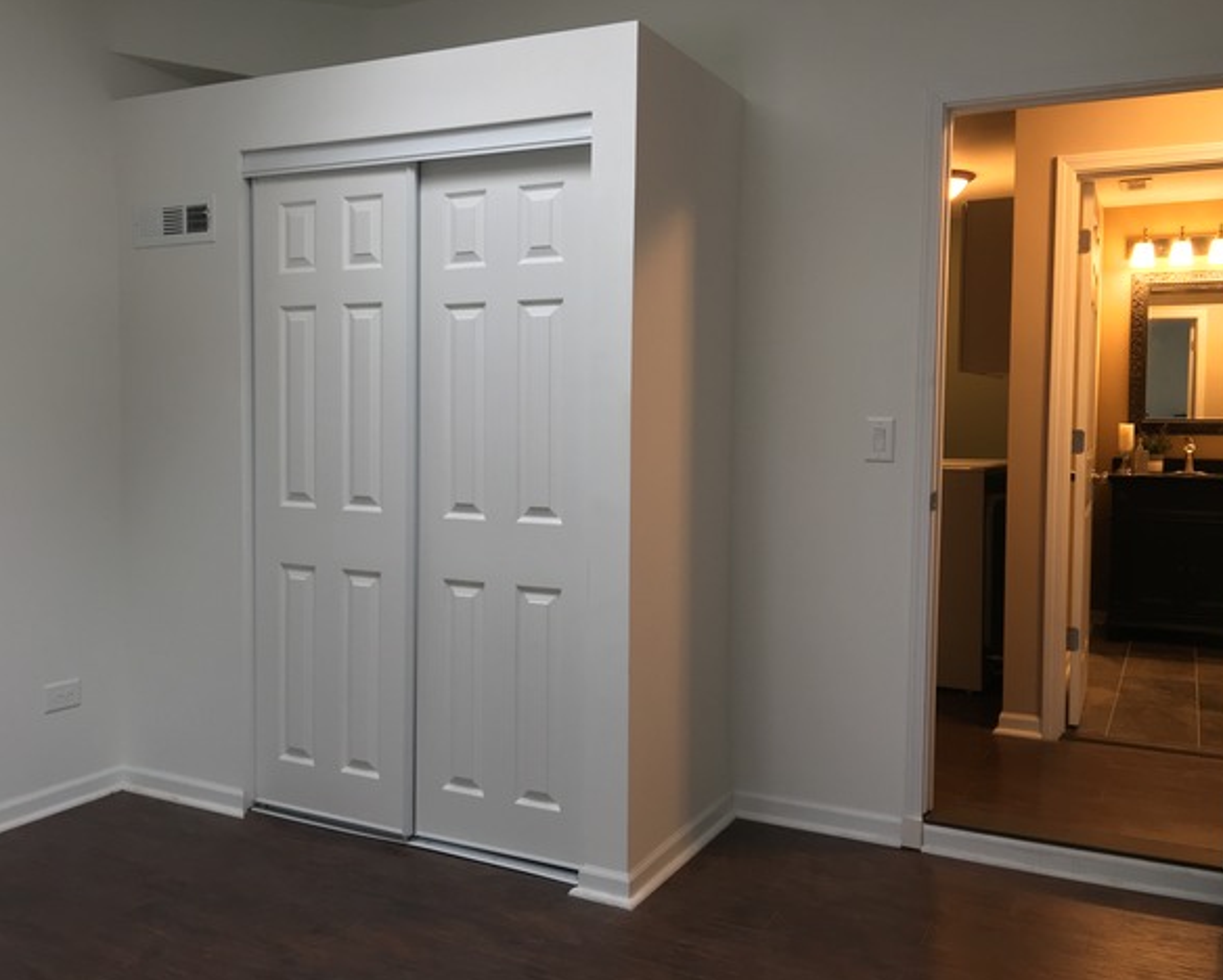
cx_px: 601
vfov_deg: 47.2
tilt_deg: -2.5
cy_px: 490
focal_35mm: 31
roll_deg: -1.5
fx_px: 1123
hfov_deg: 57.1
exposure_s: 1/30
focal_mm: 4.15
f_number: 2.2
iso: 50
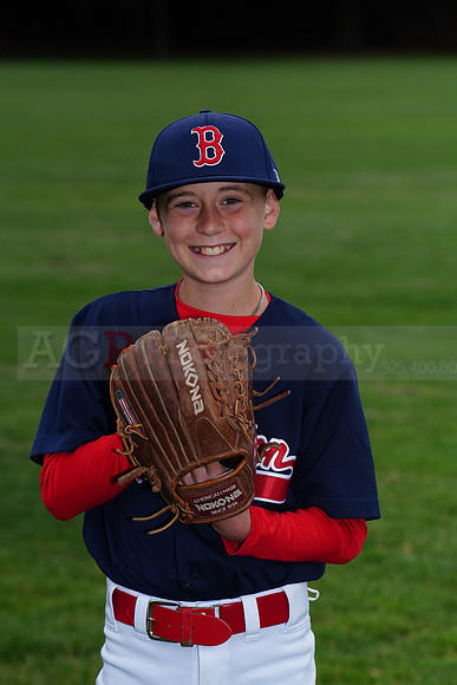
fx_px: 3806
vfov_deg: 10.3
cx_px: 228
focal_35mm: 200
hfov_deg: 6.9
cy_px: 342
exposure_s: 1/250
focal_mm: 200
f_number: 9
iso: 200
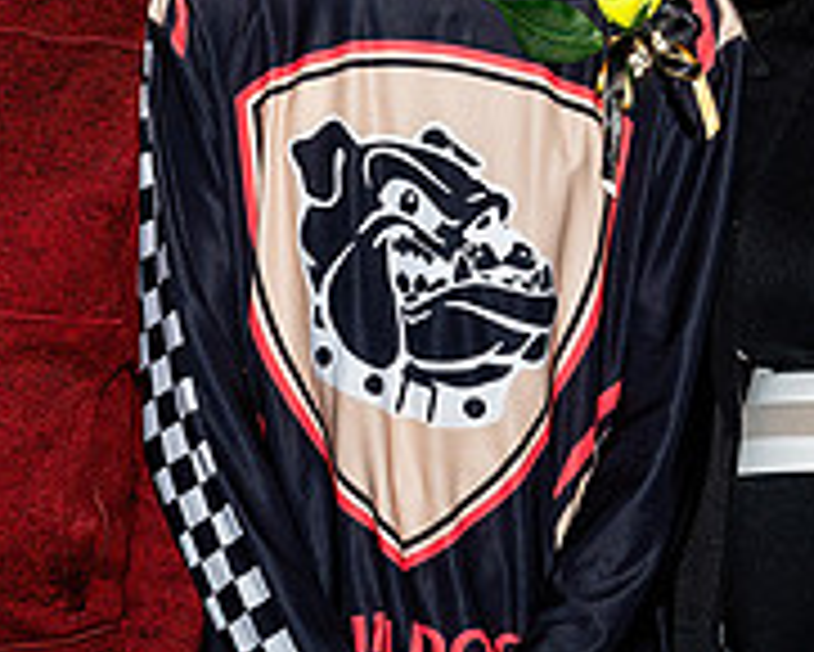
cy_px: 264
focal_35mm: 287
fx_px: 6918
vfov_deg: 5.4
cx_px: 289
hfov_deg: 6.7
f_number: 5
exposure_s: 1/200
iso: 320
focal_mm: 48
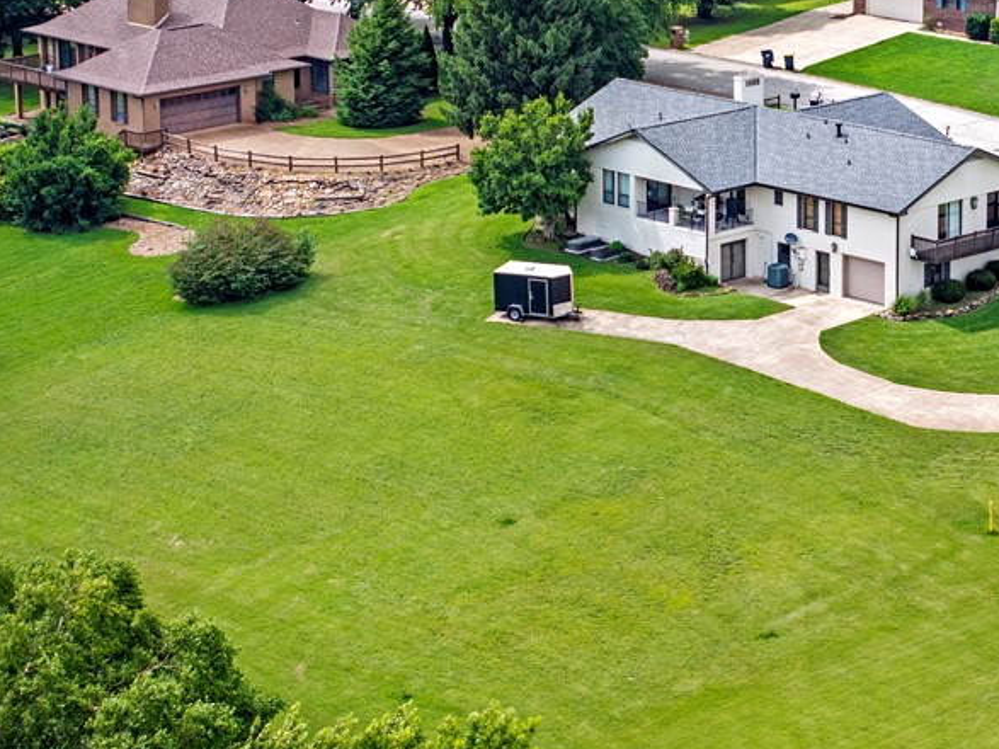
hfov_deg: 16.0
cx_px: 841
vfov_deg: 12.1
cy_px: 139
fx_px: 3520
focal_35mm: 122
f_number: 2.8
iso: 100
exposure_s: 1/800
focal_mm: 19.35
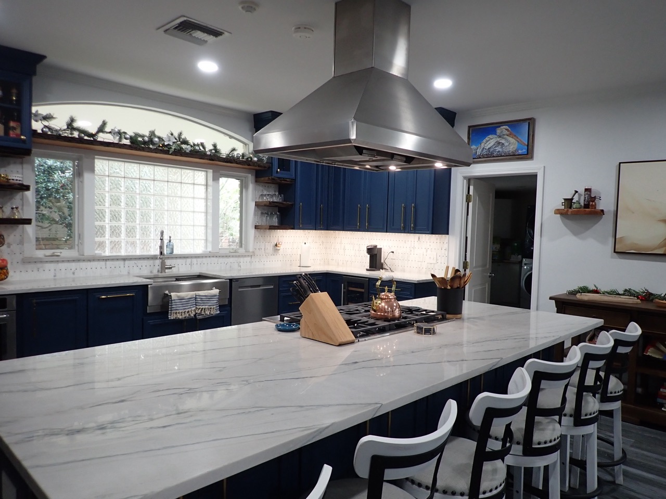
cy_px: 250
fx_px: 481
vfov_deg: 54.9
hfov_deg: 69.4
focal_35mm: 25
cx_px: 333
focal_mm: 4.5
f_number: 2
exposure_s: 1/50
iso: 200
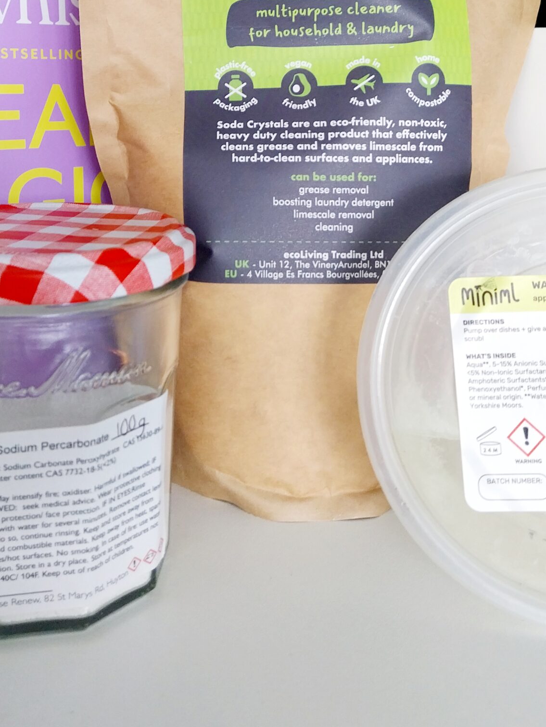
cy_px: 158
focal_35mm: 44
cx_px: 231
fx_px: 925
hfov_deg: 32.8
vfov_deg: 41.3
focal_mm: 4
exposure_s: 1/50
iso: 64
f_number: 1.8
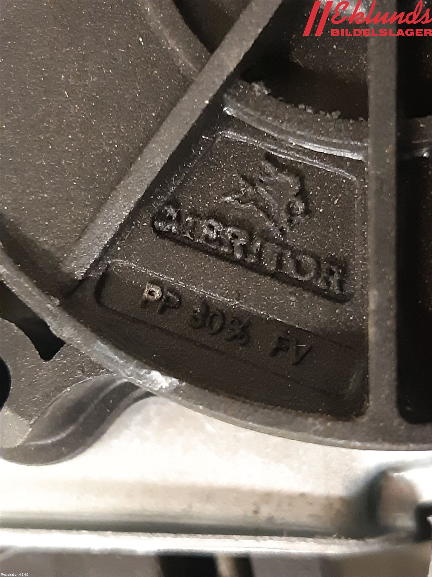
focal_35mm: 26
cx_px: 216
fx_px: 433
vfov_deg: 67.3
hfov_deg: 53.1
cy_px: 288
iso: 500
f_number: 1.7
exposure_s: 1/25
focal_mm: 3.93
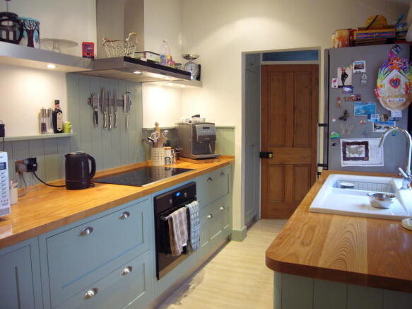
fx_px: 333
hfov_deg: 63.5
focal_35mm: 28
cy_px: 154
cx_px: 206
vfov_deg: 49.7
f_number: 2.8
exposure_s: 1/13
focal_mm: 4.6
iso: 125
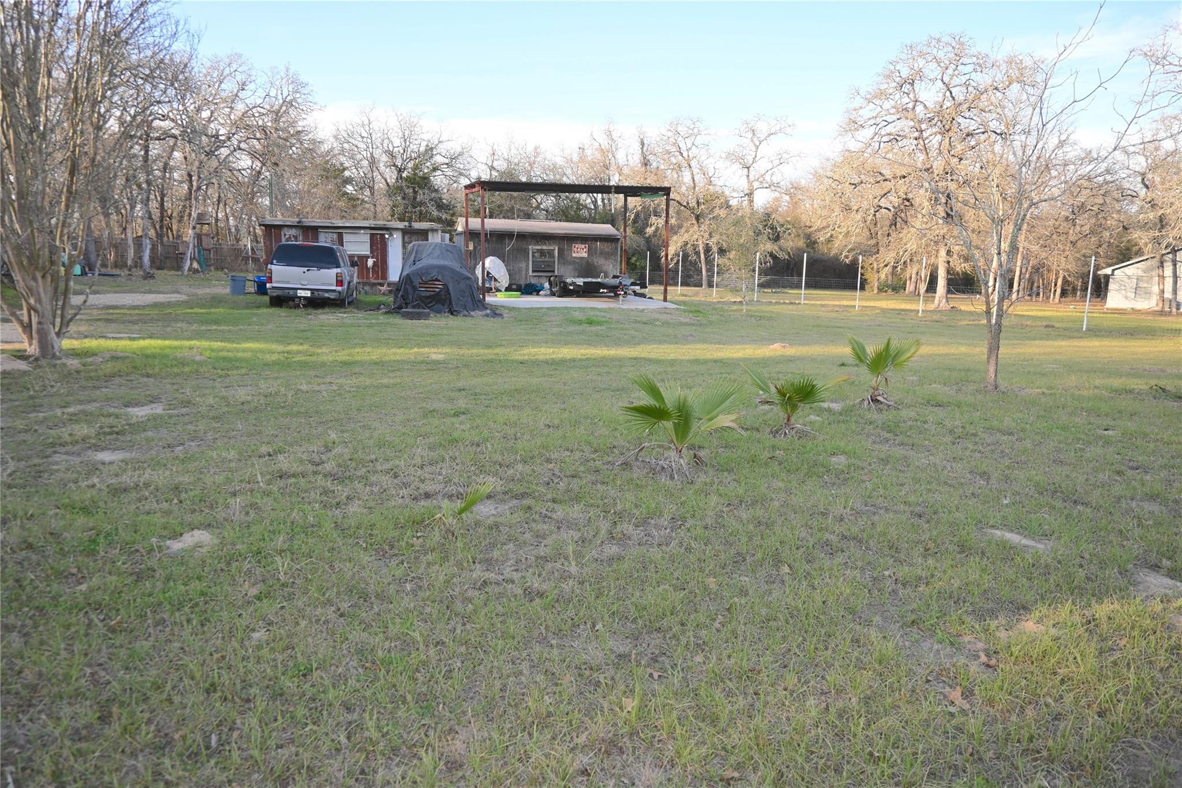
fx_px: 788
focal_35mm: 24
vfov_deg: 53.1
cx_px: 591
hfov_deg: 73.7
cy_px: 394
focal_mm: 16
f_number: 4
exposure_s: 1/200
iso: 100
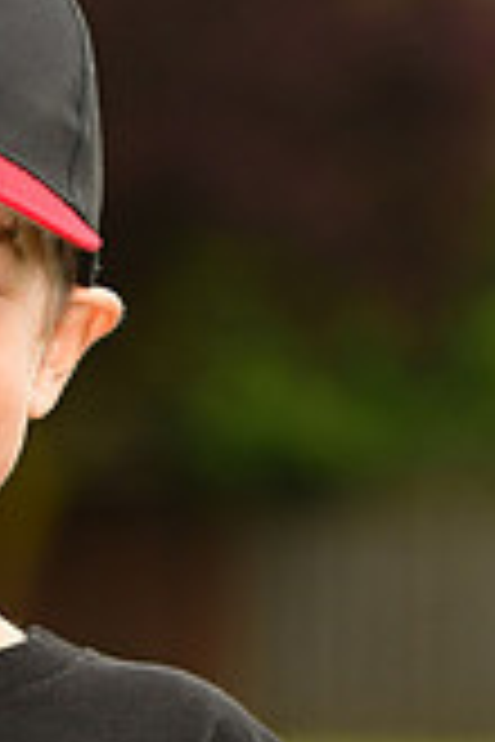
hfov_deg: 1.9
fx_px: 14679
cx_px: -110
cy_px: 823
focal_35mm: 712
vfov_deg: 2.9
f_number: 5
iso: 200
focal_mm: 135
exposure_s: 1/500
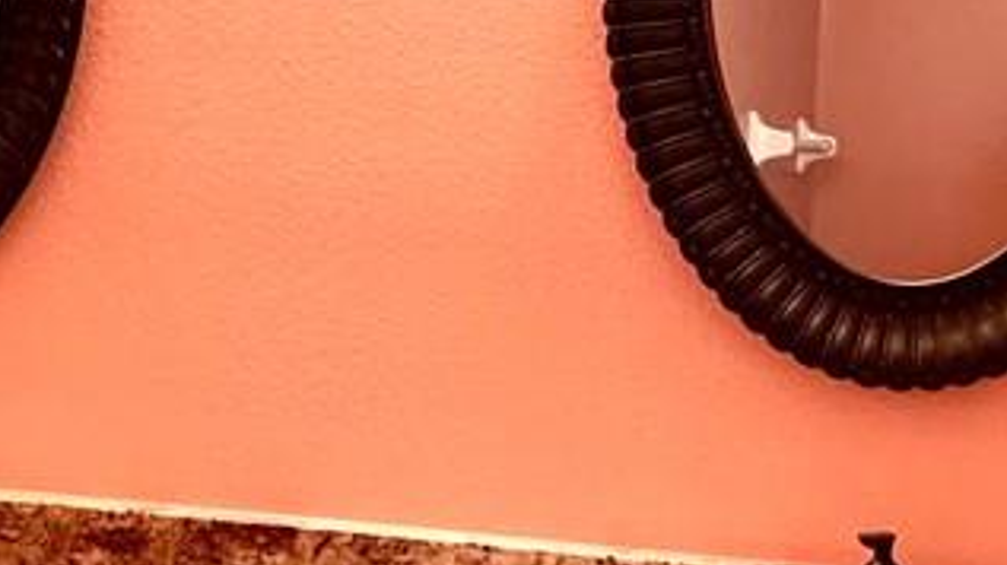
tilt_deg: -2.7
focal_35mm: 77
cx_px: 505
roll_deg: -2.2
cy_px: 263
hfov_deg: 27.5
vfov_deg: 15.7
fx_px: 2055
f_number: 2.2
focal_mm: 2.22
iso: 250
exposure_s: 1/120
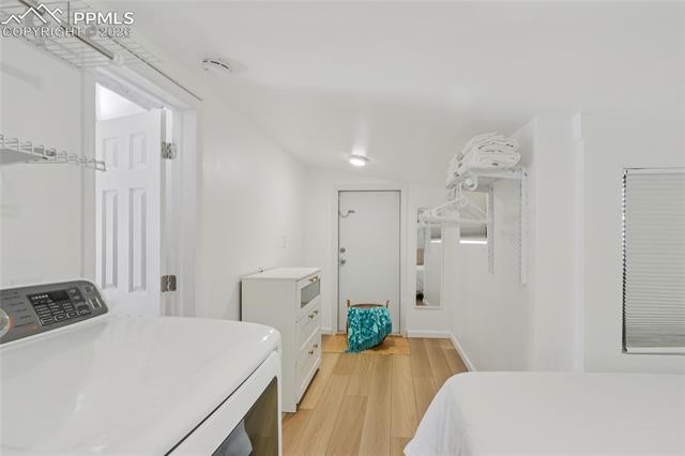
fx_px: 285
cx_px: 342
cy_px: 228
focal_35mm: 15
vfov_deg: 77.3
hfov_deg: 100.4
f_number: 8
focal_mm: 10
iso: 800
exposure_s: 1/5
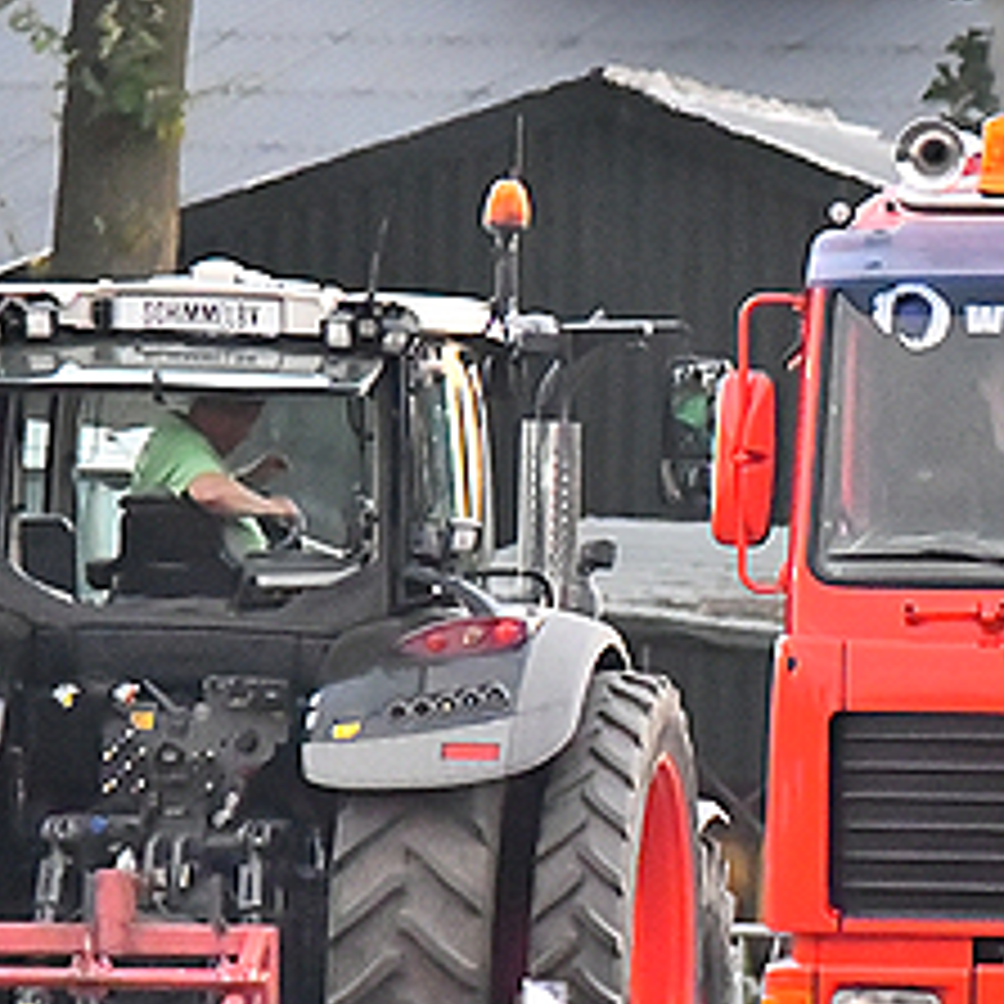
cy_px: 709
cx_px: 1256
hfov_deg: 1.6
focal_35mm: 1098
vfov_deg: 1.6
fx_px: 36030
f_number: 5.6
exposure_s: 1/400
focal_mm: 240
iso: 5000
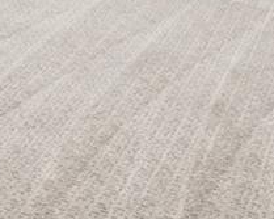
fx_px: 932
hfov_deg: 16.6
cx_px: 42
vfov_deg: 10.9
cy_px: -338
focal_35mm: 115
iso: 200
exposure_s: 1/3
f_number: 8
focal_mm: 16
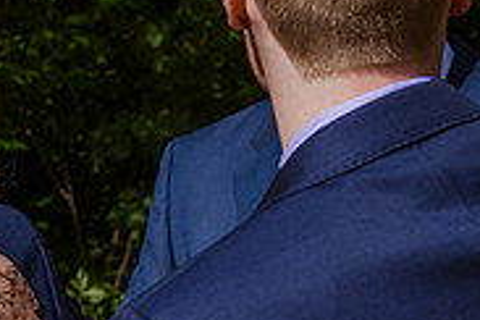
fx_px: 3173
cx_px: -153
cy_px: 166
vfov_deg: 5.8
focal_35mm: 238
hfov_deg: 8.5
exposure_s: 1/640
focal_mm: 66
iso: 200
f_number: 8
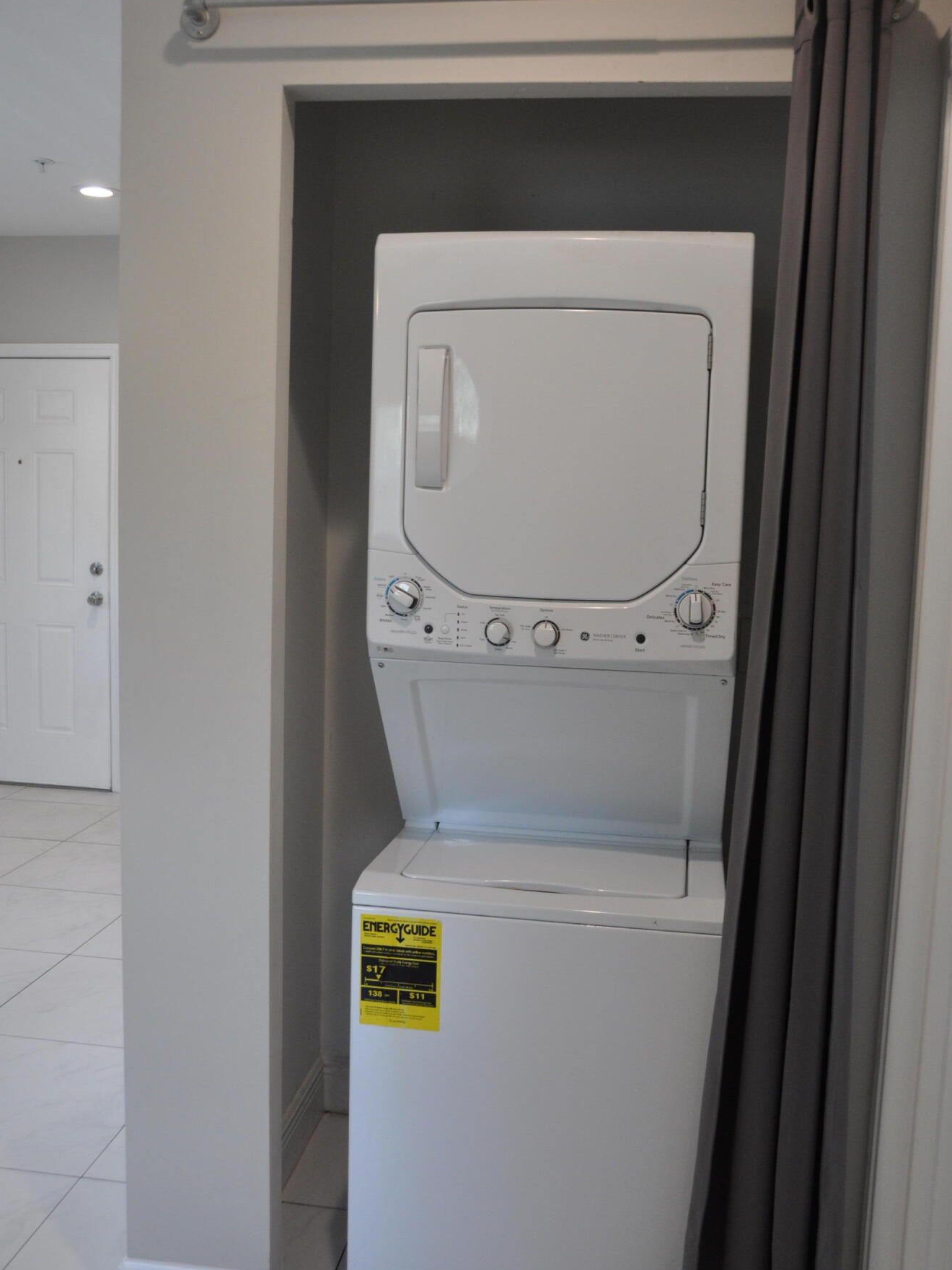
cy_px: 622
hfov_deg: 39.6
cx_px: 475
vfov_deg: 51.4
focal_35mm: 36
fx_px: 1321
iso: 560
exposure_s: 1/60
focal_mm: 22
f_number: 4
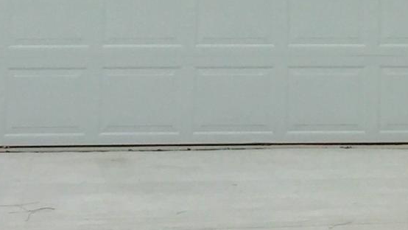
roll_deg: -0.9
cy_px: -400
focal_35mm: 171
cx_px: 390
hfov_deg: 12.5
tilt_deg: +11.3
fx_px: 1851
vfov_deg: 6.6
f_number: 2.2
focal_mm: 4.15
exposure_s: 1/898
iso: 32
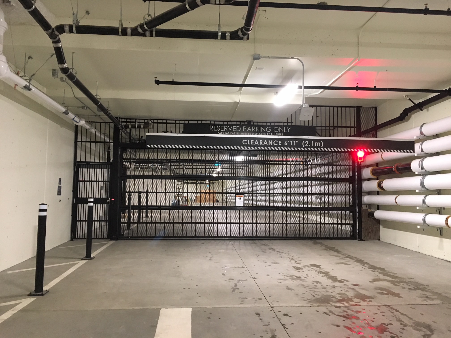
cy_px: 169
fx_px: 378
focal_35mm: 29
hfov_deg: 61.7
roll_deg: -0.4
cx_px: 226
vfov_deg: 48.2
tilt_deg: +4.9
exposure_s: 1/17
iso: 200
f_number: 2.2
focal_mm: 4.15
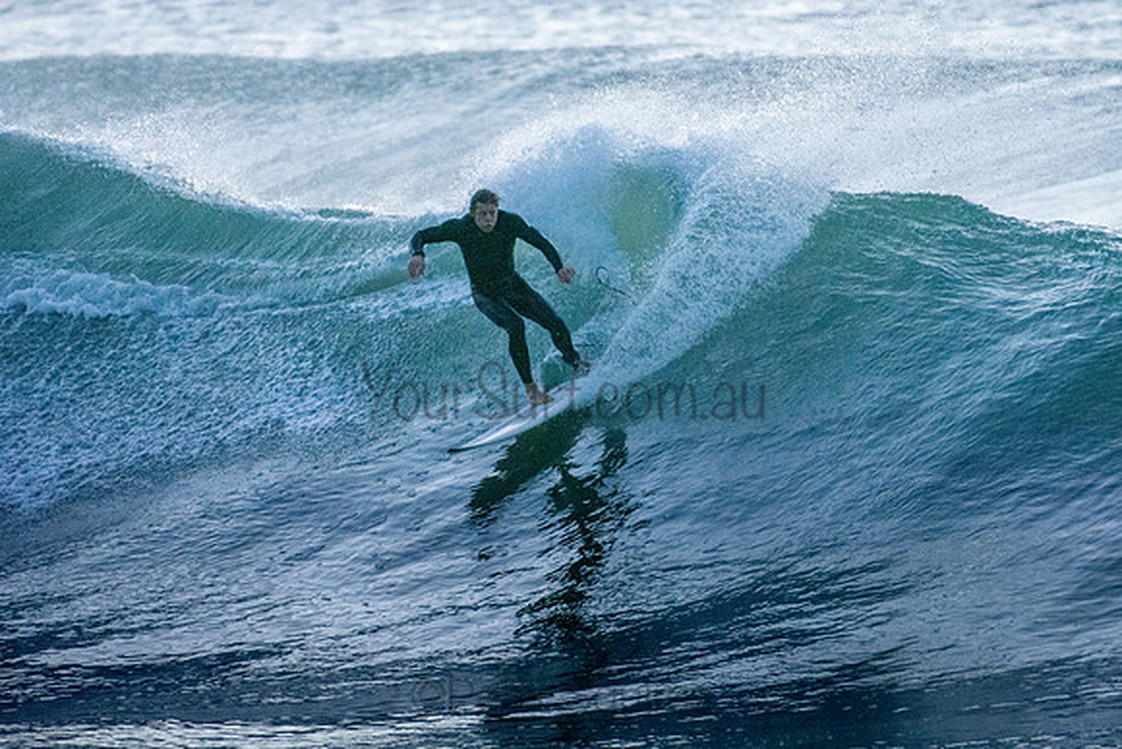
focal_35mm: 750
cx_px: 561
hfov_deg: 2.7
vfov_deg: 1.8
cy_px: 374
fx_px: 23379
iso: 9000
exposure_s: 1/1250
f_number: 5.6
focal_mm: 500
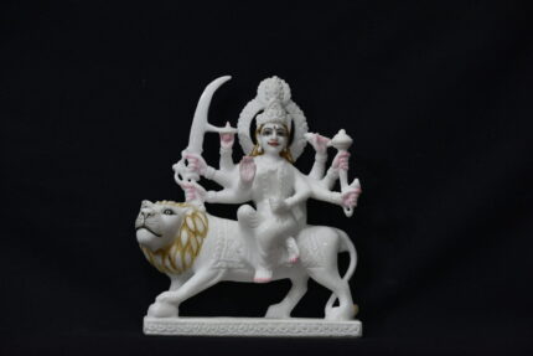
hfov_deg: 14.1
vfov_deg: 9.5
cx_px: 266
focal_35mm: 145
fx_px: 2147
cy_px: 178
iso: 2000
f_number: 6.3
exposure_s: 1/800
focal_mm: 145
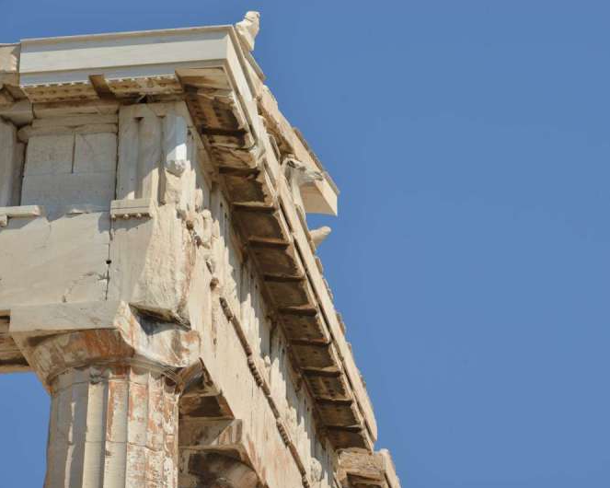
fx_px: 2761
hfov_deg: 12.6
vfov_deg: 10.1
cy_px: 245
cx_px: 351
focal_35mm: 153
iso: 160
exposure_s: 1/320
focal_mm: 135
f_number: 13
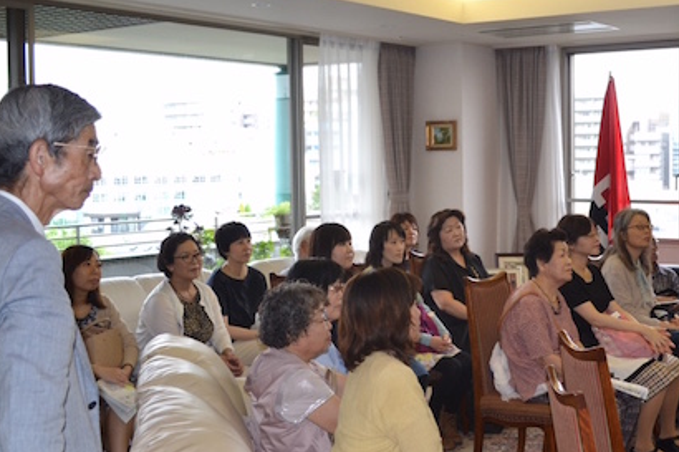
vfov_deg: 27.5
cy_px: 209
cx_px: 528
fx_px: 924
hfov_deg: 39.0
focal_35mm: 49
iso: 400
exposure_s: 1/60
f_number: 3.5
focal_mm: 18
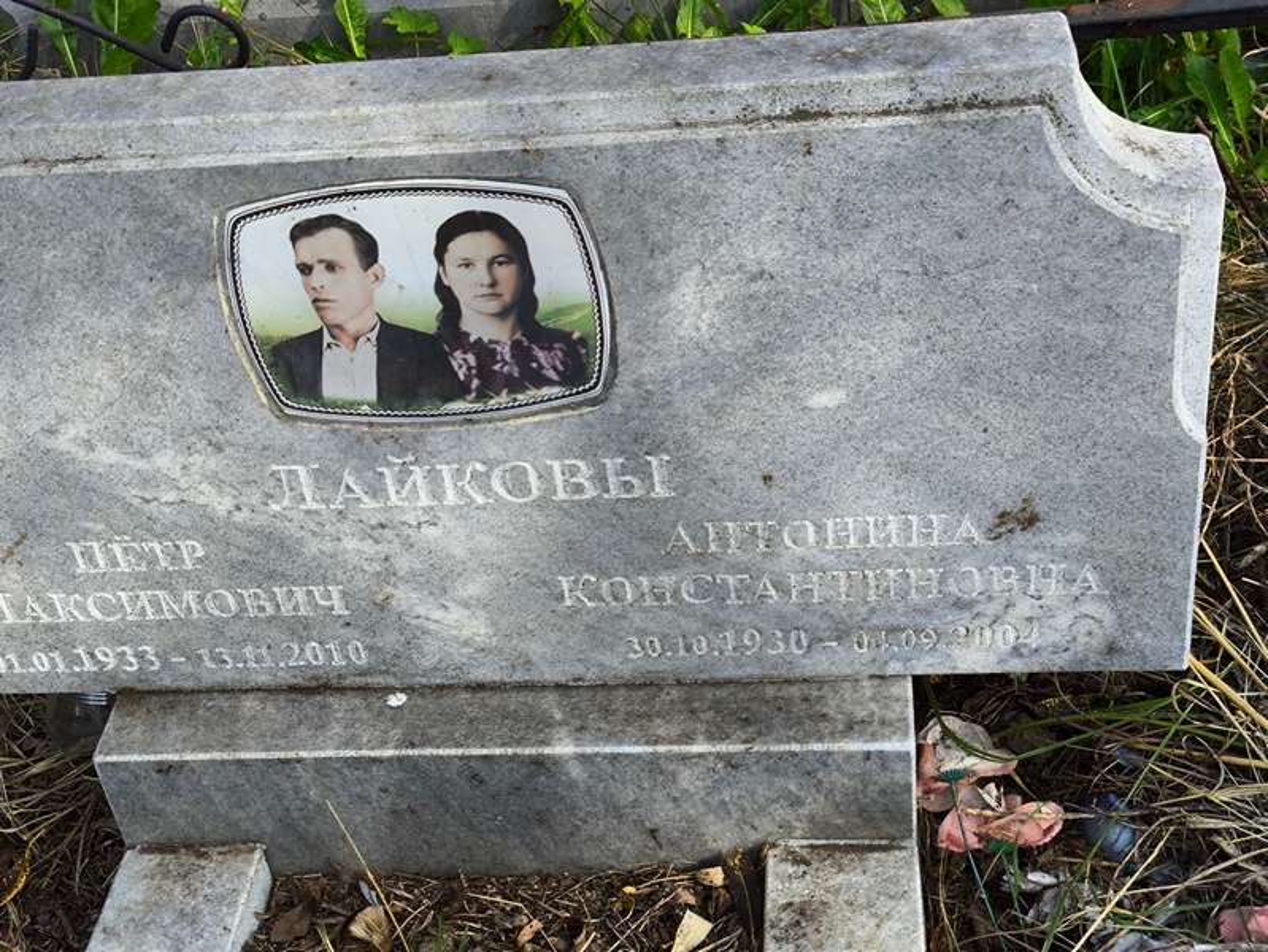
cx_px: 634
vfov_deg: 29.1
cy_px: 476
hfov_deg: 38.2
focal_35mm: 50
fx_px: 1832
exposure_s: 1/257
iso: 50
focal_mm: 4.71
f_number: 1.7
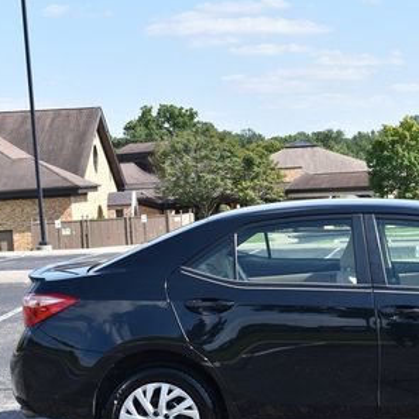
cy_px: 252
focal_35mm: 77
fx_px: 1054
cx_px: 419
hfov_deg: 21.7
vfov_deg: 22.4
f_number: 8
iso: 160
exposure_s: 1/250
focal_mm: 28
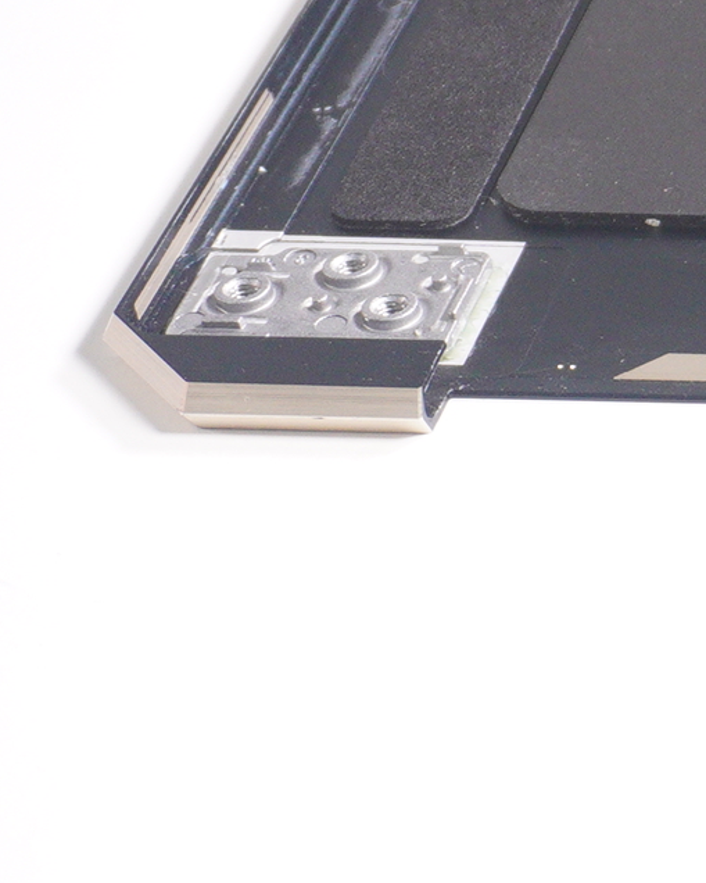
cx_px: 2013
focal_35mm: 166
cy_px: 319
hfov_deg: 8.1
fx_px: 4340
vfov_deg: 11.6
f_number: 5
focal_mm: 25
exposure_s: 1/160
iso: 640
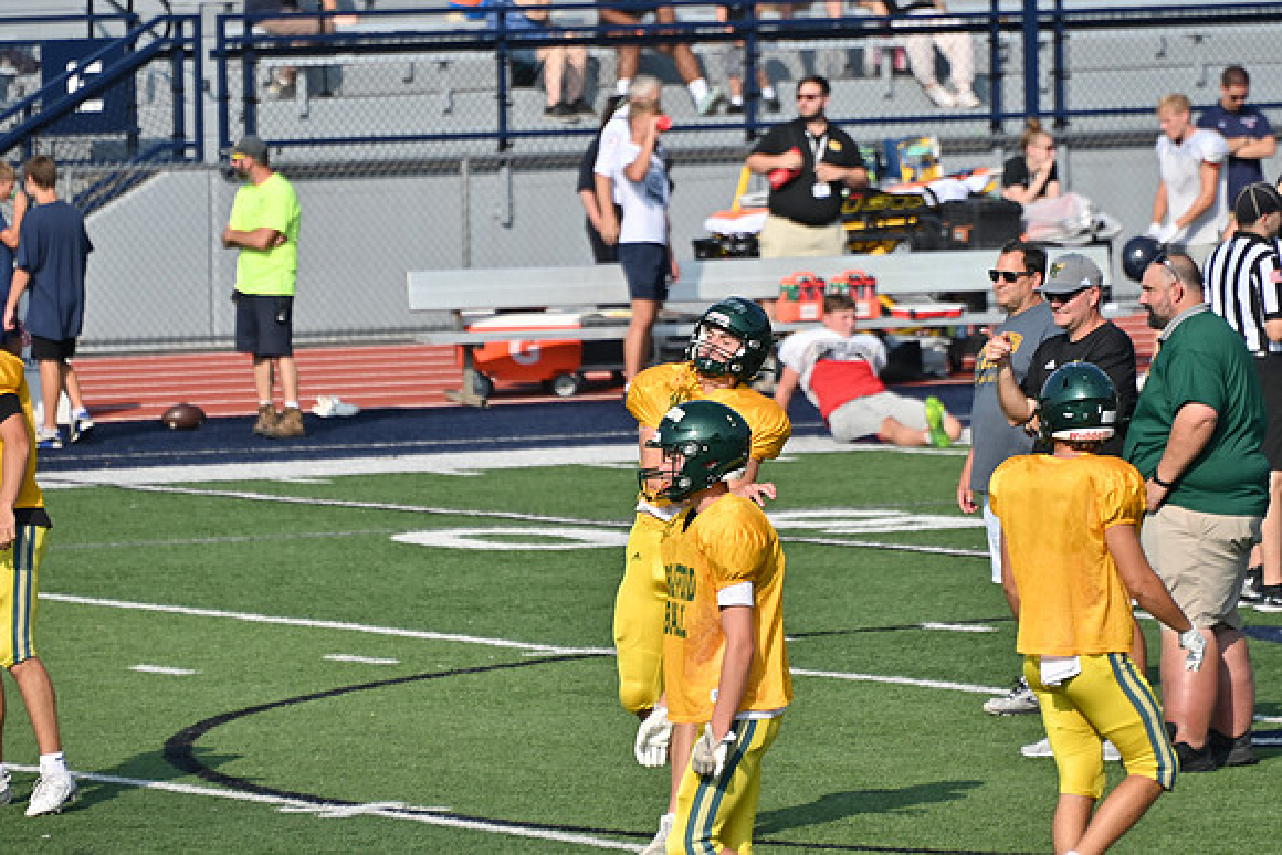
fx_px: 16028
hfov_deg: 4.6
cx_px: 641
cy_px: 428
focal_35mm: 450
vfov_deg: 3.1
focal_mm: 300
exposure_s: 1/800
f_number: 5.6
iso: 100
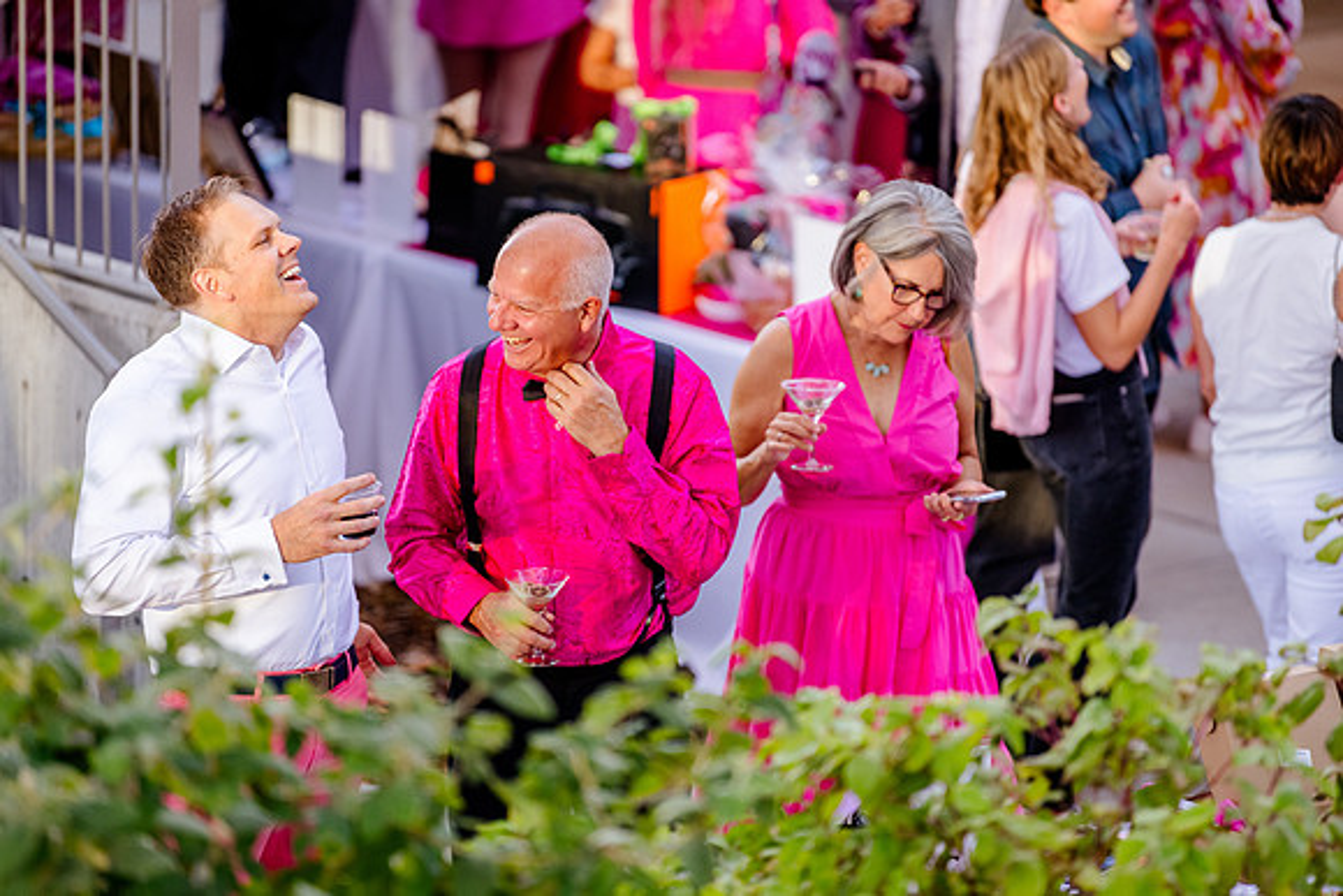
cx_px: 675
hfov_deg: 9.7
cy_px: 442
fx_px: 7882
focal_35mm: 211
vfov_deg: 6.5
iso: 1000
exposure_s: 1/640
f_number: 2.8
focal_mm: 200
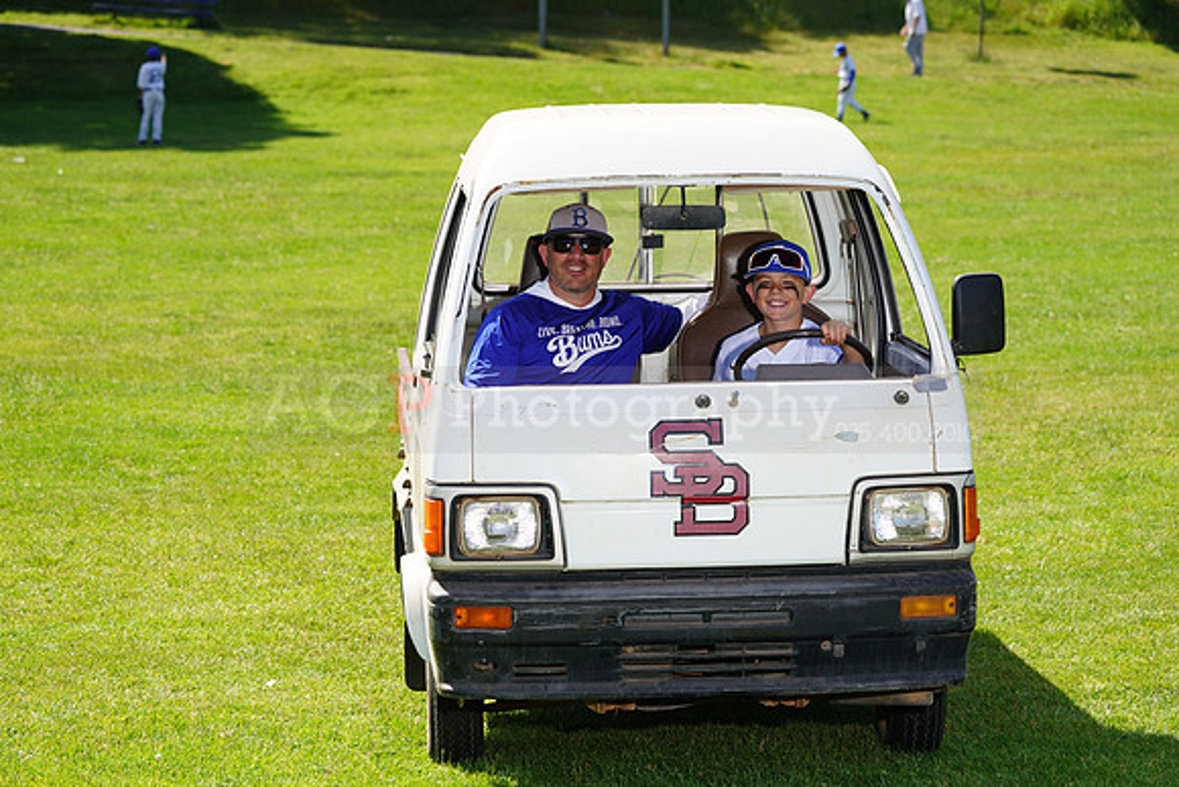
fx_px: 3570
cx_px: 590
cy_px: 394
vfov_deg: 12.6
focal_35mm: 109
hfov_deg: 18.8
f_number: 6.3
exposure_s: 1/250
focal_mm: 109
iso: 100
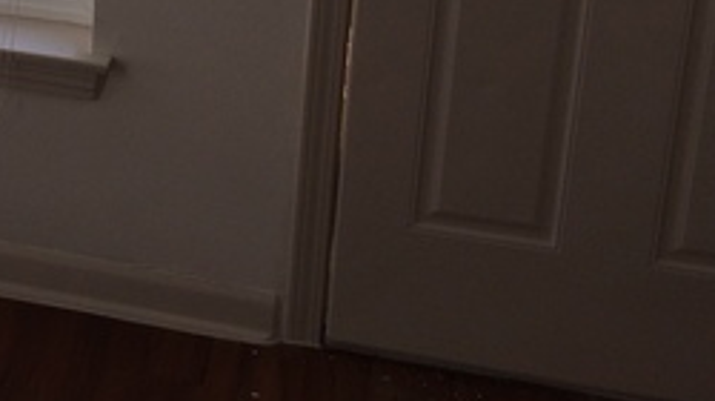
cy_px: -186
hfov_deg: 24.2
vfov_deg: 14.0
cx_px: -106
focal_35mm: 81
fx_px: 1534
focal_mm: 4.15
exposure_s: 1/268
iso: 32
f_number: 2.2
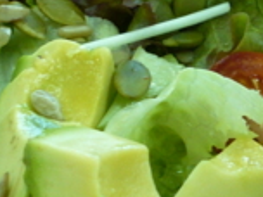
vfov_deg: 8.1
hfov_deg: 10.7
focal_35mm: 184
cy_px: 152
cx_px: 221
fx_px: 1398
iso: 160
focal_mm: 5.8
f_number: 2.8
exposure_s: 1/30
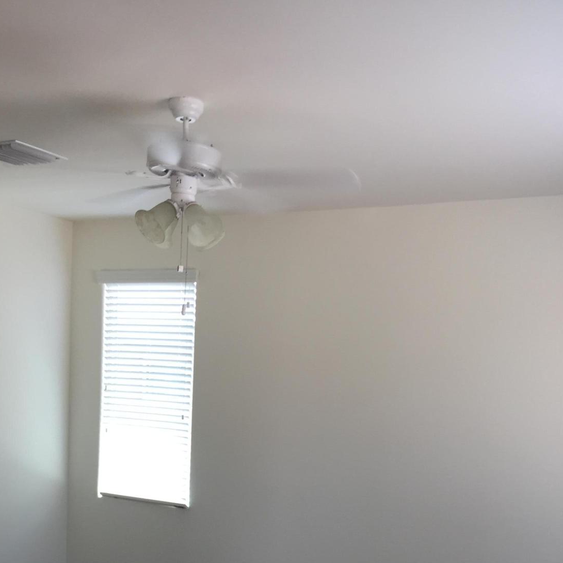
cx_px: 258
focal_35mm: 47
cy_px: 507
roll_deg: -2.6
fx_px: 865
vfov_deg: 34.1
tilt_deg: -8.3
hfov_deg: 36.0
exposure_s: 1/60
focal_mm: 4.15
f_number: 2.2
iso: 40
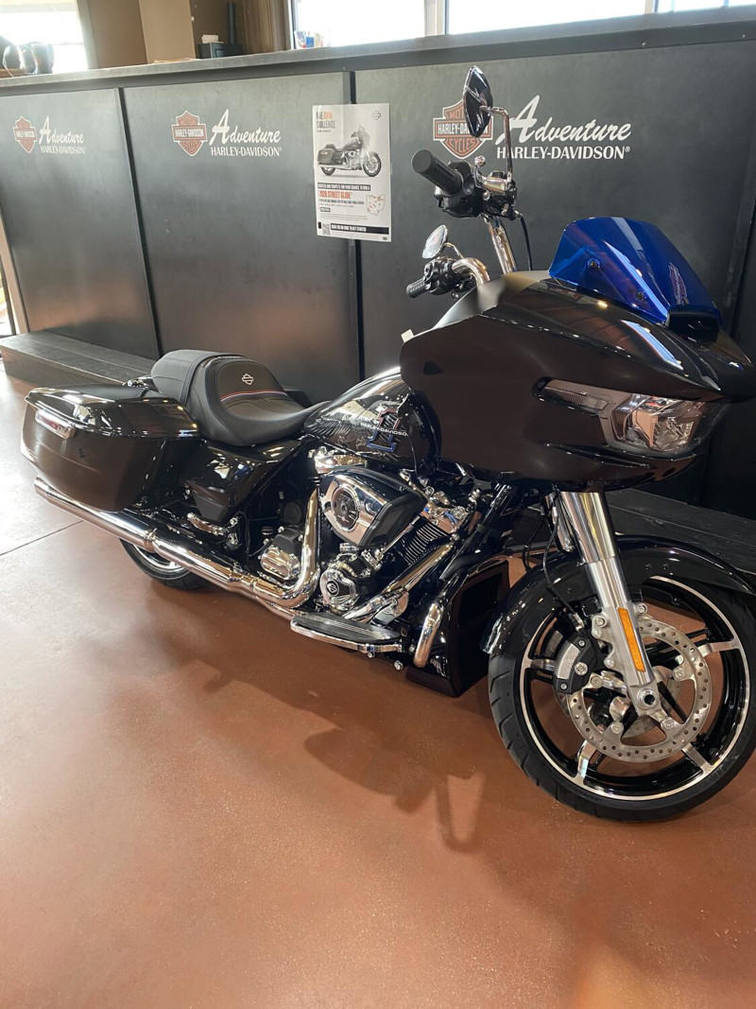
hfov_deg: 53.1
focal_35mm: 26
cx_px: 378
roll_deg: +1.7
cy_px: 504
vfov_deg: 67.3
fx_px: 757
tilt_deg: -25.9
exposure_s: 1/60
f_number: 1.8
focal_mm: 4.25
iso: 160
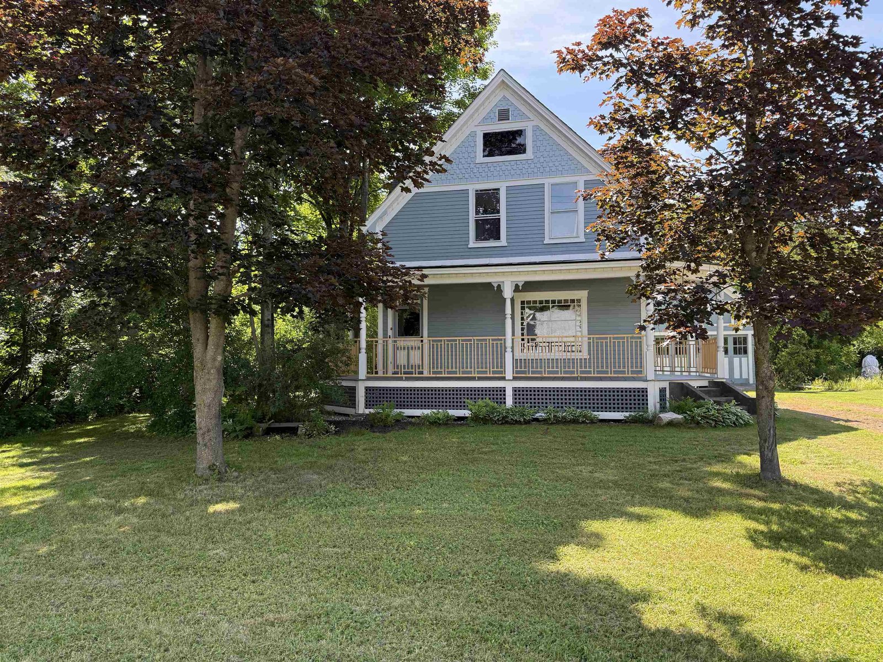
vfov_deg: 56.8
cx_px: 442
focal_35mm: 24
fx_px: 612
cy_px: 331
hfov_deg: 71.6
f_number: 1.78
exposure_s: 1/728
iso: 100
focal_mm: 6.76
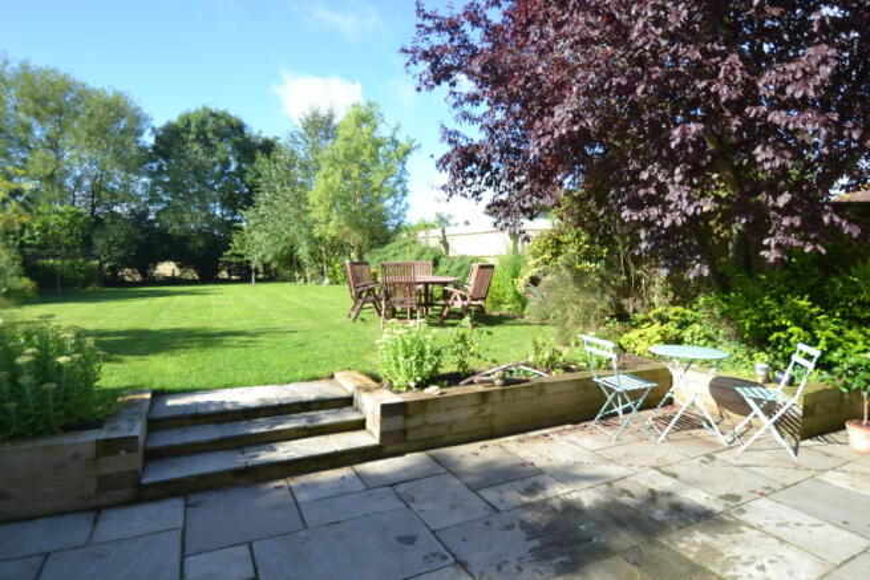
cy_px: 290
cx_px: 435
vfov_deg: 67.4
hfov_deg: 90.0
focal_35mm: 18
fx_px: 435
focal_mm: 12
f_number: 3.8
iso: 100
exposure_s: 1/320
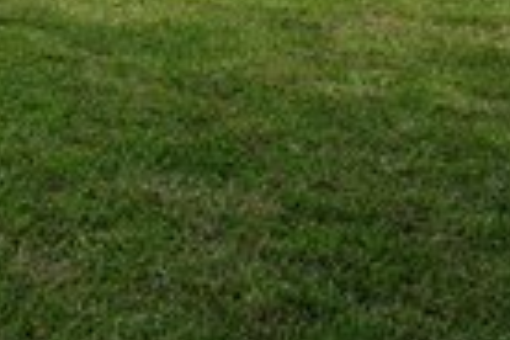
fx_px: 1048
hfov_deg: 21.6
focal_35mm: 74
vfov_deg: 16.0
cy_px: -249
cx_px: -307
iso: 400
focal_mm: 16
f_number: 8
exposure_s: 1/250
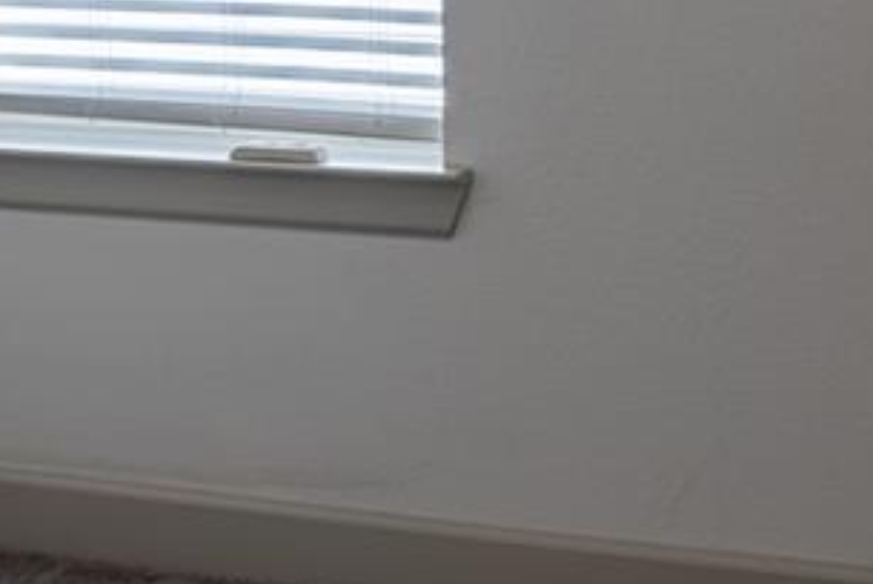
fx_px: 2767
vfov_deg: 11.9
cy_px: 30
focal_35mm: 114
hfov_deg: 17.8
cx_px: 157
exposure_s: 1/160
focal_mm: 17
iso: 100
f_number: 8
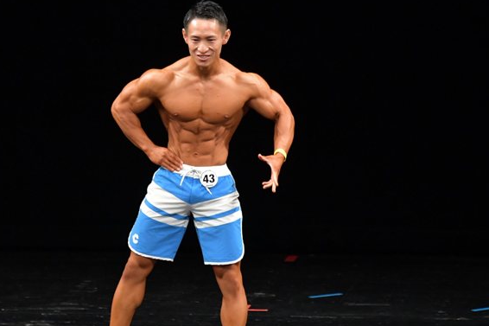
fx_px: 5581
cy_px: 171
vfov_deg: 3.3
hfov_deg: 5.0
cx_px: 158
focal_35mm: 411
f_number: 5.6
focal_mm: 200
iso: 3200
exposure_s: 1/400
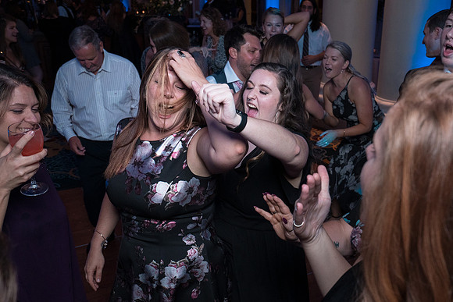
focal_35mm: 39
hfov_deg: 49.0
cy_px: 184
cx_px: 275
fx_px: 493
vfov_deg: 34.0
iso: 2000
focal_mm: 30
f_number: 5.6
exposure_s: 1/200
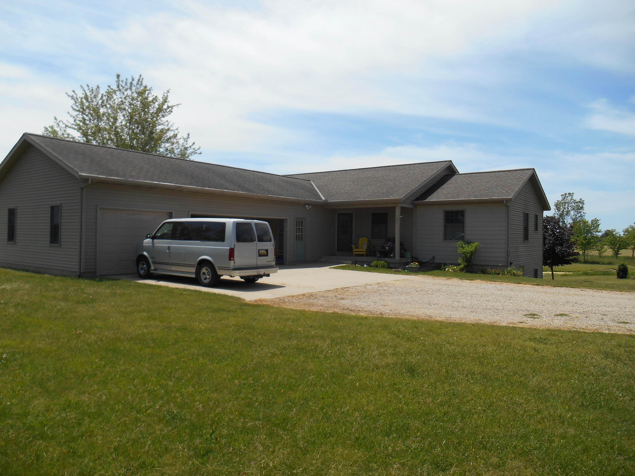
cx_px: 318
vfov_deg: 53.1
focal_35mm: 26
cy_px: 238
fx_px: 477
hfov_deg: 67.3
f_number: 3.4
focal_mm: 4.7
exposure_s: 1/1000
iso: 80
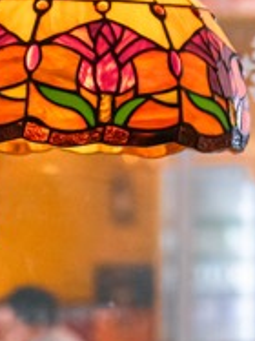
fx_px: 1819
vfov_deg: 10.2
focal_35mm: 185
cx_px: -42
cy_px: 585
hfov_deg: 7.9
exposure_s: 1/500
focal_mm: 50
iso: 5000
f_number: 3.2
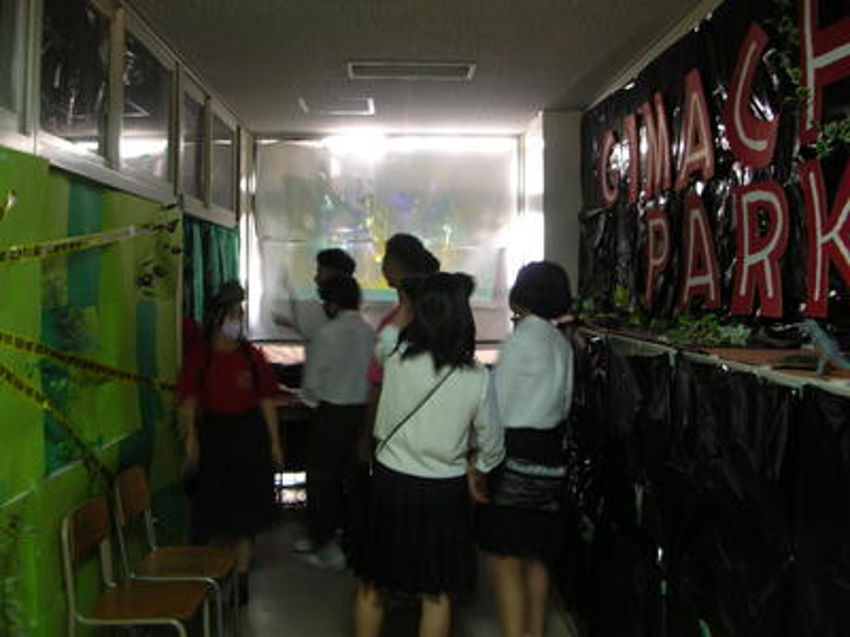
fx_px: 859
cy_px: 318
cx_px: 425
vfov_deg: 40.7
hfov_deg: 52.6
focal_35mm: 35
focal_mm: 5.8
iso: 88
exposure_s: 1/3.7
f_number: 2.8
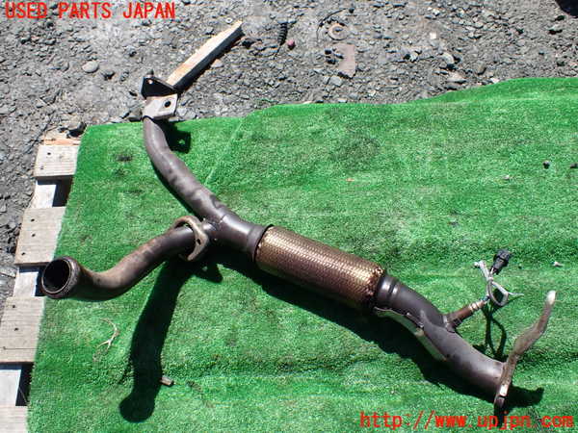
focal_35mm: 30
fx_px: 501
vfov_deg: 46.8
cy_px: 216
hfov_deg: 60.0
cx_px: 289
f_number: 3.2
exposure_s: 1/800
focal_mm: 5.4
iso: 100
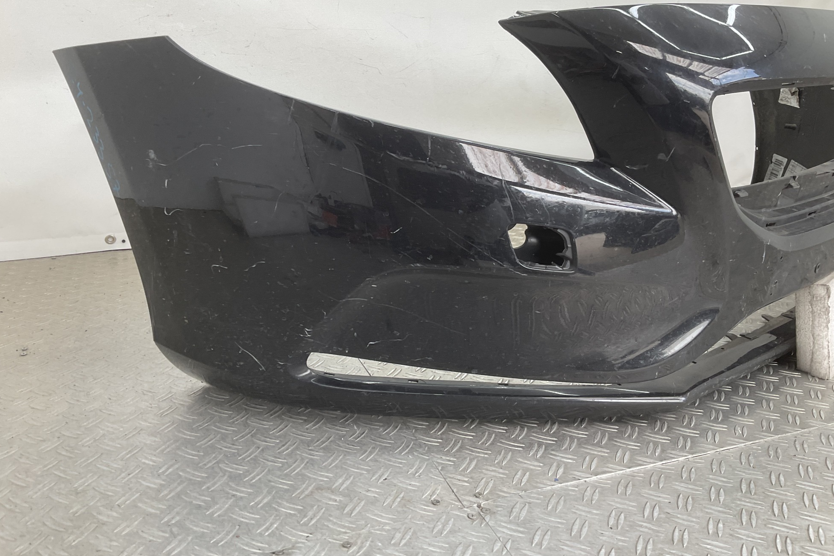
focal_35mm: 31
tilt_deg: -14.4
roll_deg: -2.8
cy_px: 245
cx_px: 423
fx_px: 718
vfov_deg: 42.3
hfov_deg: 60.3
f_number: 1.8
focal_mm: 3
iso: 25
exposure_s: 1/100
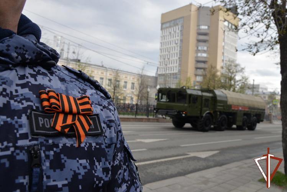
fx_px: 239
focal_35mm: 30
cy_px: 96
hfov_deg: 61.9
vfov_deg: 43.6
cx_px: 144
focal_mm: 30
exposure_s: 1/320
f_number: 9
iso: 640
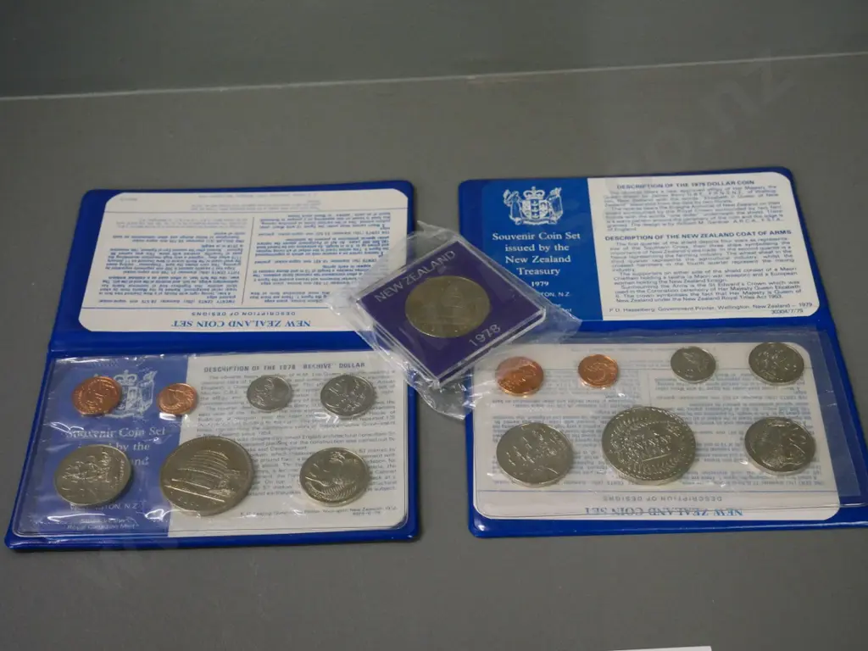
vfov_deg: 29.1
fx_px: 1254
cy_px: 326
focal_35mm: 50
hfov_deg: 38.2
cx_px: 434
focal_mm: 25
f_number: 5
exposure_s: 1/160
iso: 3200
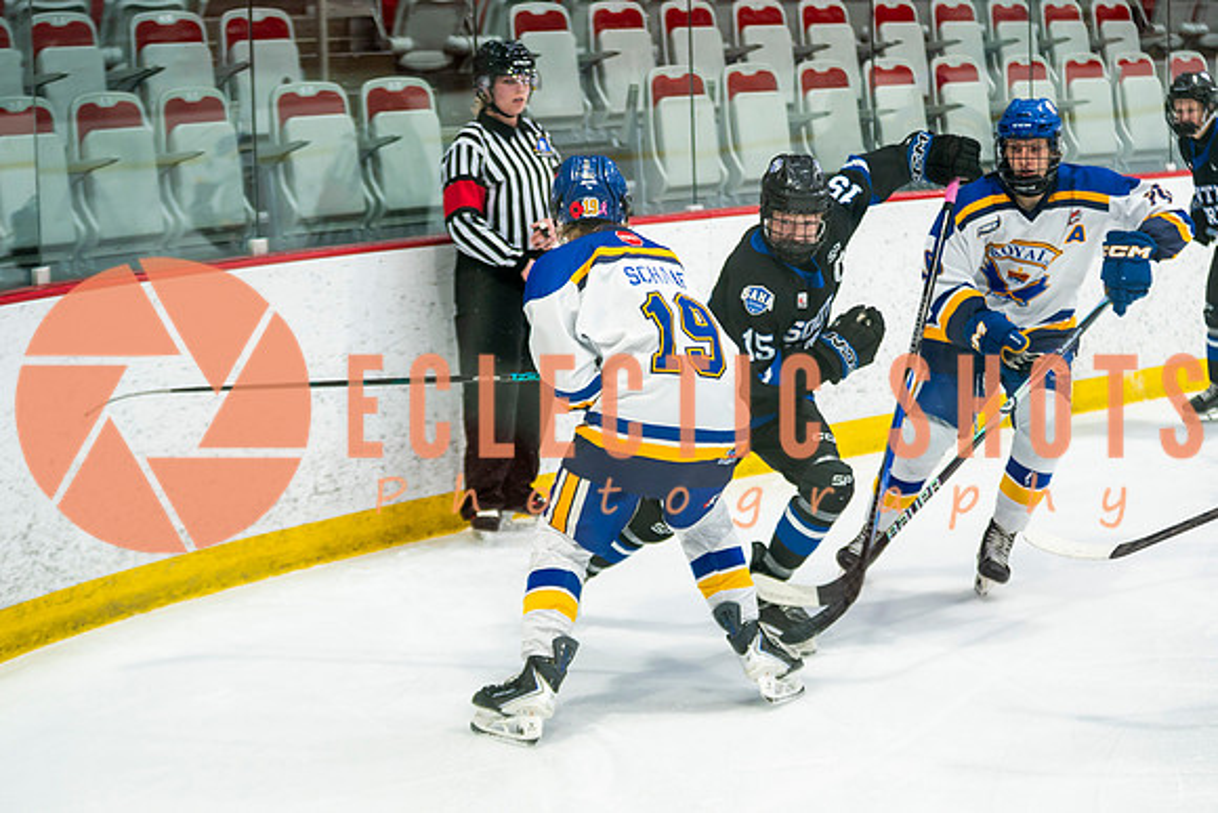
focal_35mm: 93
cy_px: 417
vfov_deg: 14.8
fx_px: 3133
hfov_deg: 22.0
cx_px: 659
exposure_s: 1/640
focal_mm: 70
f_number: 2.8
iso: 640
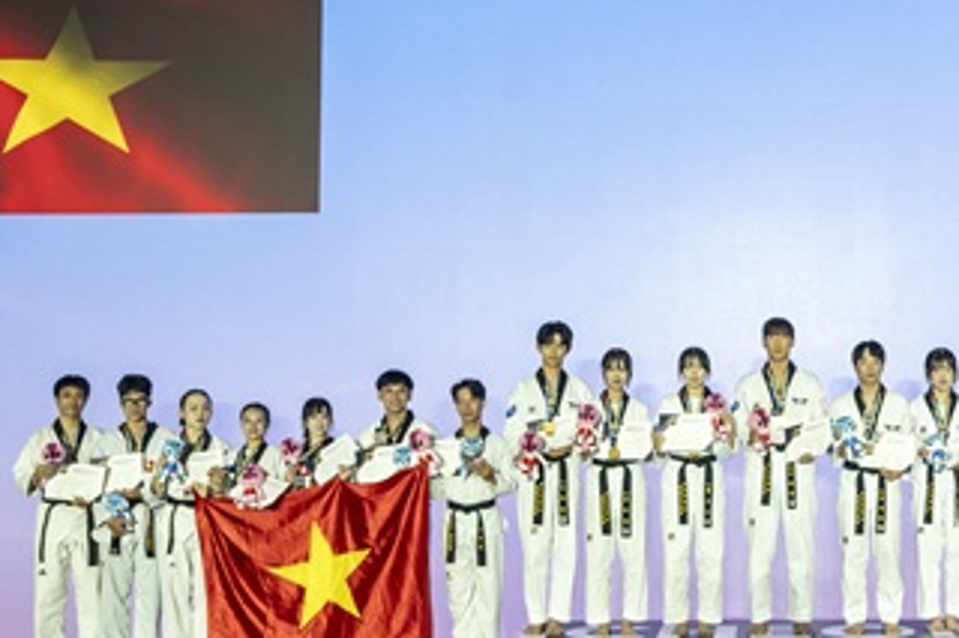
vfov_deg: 21.9
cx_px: 749
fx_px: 1651
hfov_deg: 31.6
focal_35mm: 62
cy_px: 292
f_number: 5
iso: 1250
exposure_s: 1/320
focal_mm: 30.5
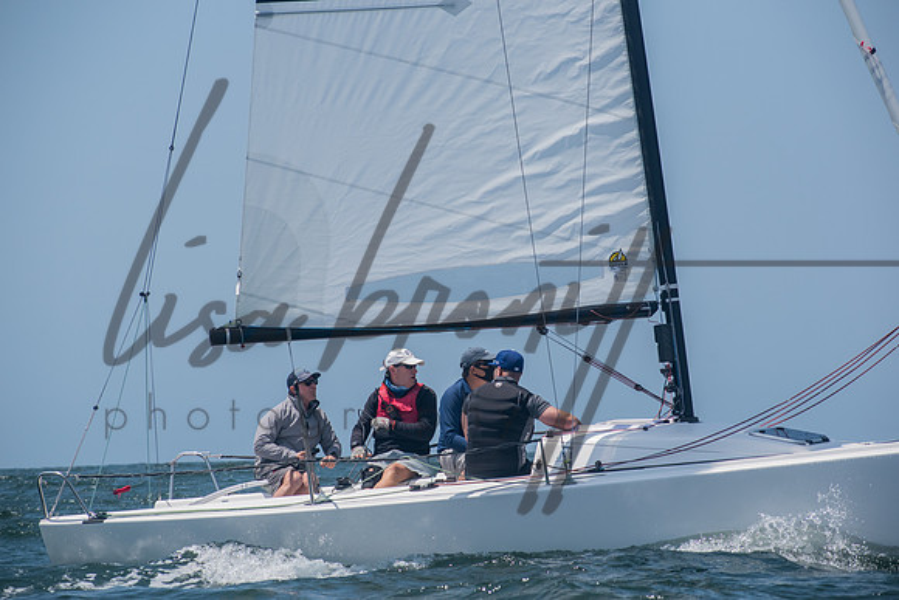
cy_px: 300
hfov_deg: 10.5
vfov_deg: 7.0
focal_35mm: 195
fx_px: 4870
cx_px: 450
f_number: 8
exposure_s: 1/1600
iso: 400
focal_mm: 130
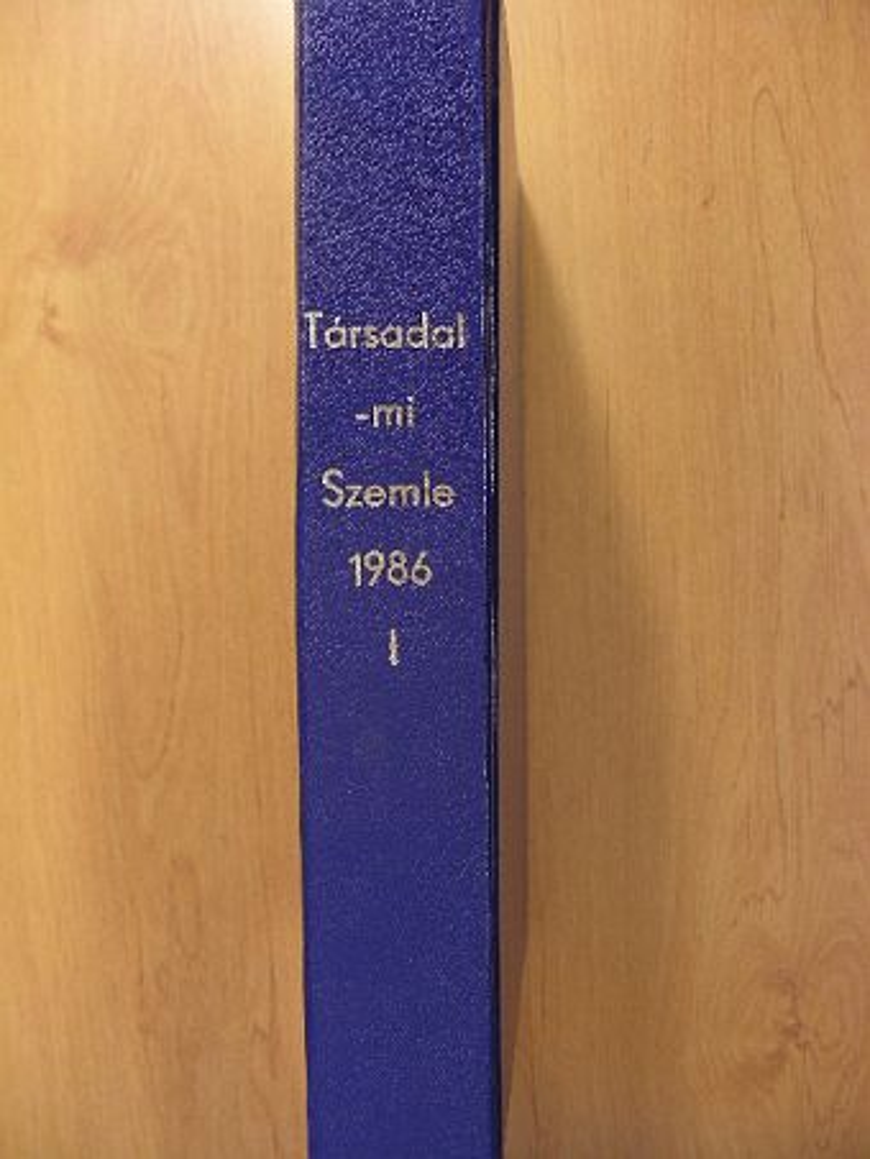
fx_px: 1273
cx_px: 435
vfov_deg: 49.0
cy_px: 580
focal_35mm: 38
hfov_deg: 37.7
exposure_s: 1/20.5
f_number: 3.5
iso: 100
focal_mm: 6.3
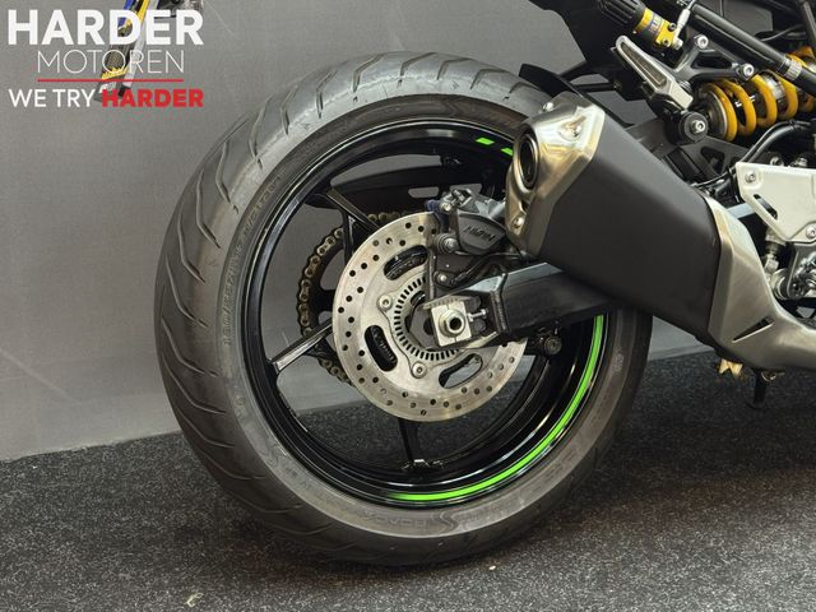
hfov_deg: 39.7
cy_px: 306
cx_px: 408
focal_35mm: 48
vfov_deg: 30.3
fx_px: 1131
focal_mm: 6.76
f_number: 1.78
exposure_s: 1/33
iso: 250
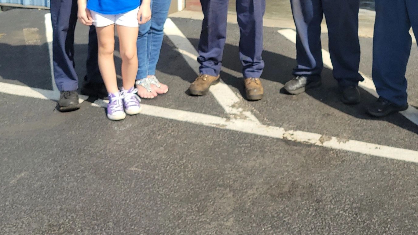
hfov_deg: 38.7
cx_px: 277
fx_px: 588
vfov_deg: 21.6
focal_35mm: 53
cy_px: -17
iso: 40
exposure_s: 1/1248
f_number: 1.8
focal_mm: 5.4
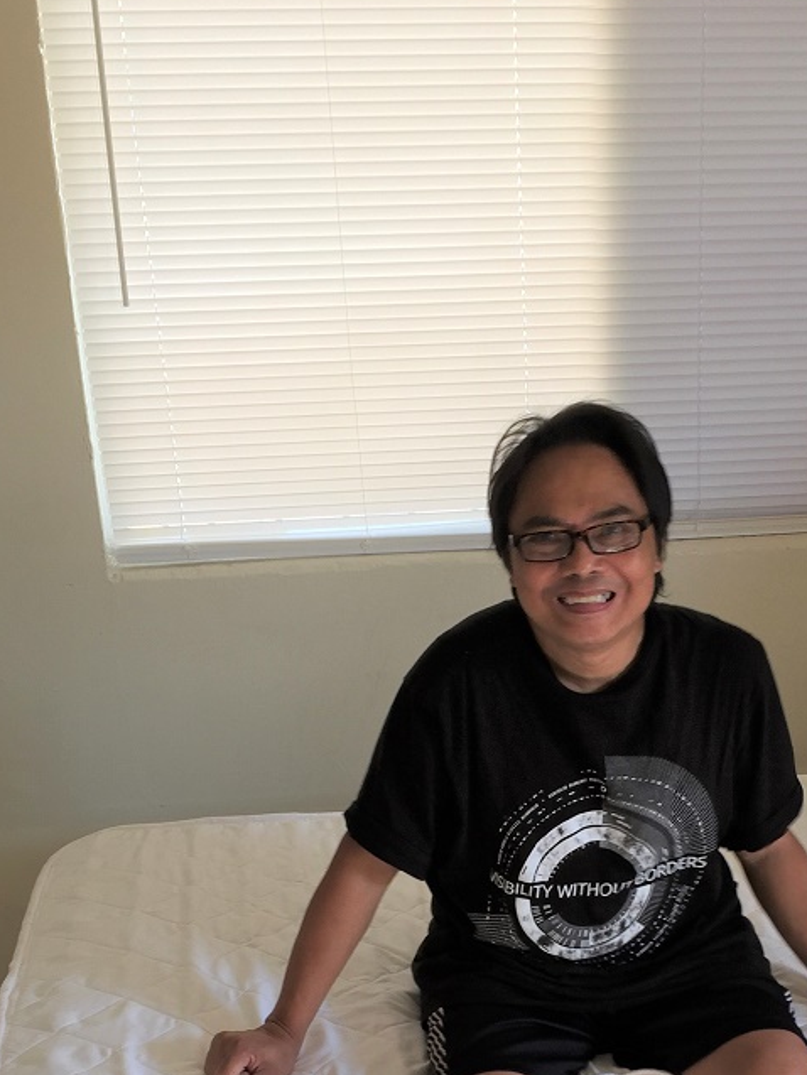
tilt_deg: -21.9
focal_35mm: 52
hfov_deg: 27.9
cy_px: 912
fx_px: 1616
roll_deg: +2.1
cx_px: 516
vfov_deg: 35.2
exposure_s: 1/40
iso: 32
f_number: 2.2
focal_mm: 4.15
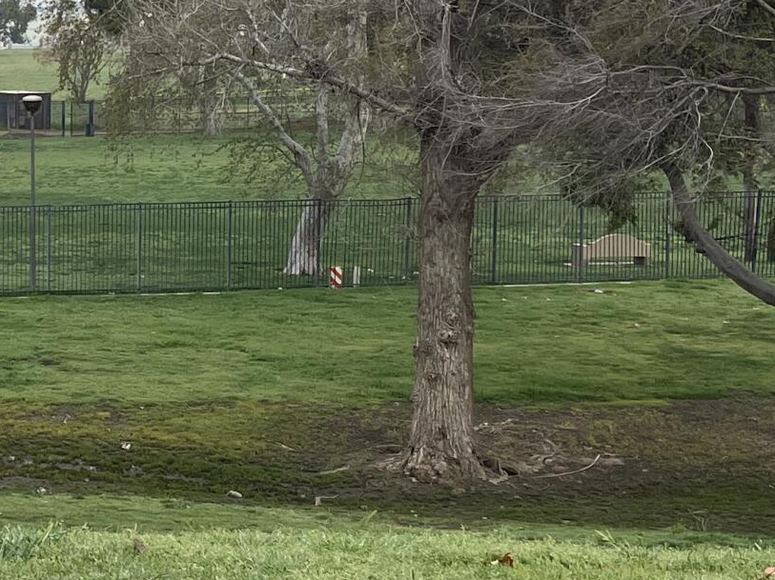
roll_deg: +1.7
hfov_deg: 18.7
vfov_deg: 15.4
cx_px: -288
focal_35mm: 96
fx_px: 2148
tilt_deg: -4.3
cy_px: 246
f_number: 1.6
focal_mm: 4.2
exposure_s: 1/716
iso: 32
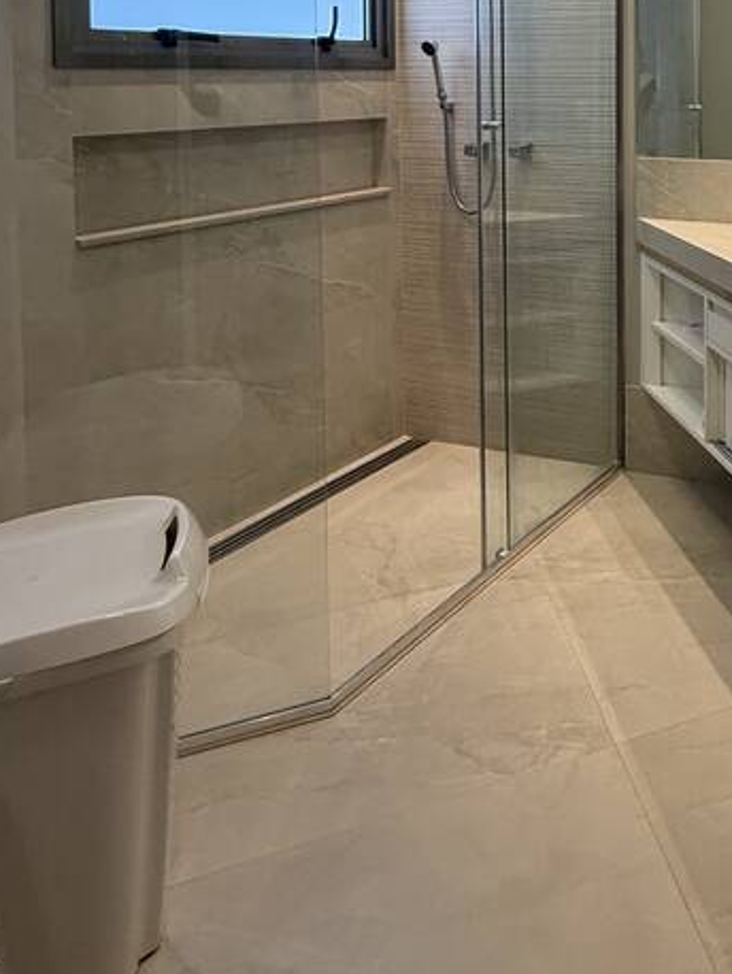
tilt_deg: -2.1
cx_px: 747
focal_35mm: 33
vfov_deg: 49.9
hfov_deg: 37.9
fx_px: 930
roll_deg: -0.8
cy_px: 117
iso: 200
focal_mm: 2.22
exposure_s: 1/120
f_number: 2.2
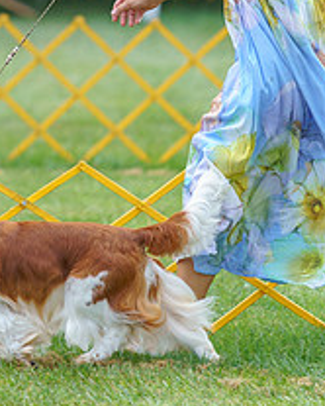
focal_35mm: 611
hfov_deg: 2.5
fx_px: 7336
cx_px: -73
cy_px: 39
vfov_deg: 3.2
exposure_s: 1/640
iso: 640
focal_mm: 200
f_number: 2.8
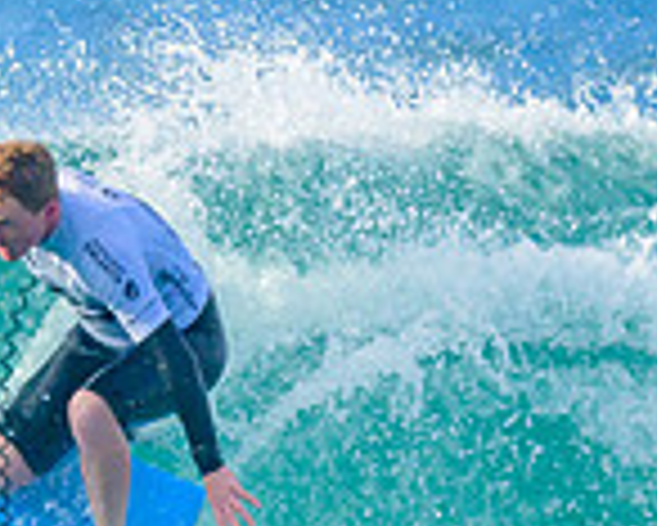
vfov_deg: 0.4
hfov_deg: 0.5
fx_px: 79601
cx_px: -22
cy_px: 534
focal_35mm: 4091
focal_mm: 800
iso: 450
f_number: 6.3
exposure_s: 1/2000
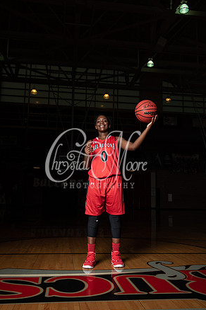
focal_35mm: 36
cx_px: 105
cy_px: 153
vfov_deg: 53.1
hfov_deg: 36.9
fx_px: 309
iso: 320
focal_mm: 35
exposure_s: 1/200
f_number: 14
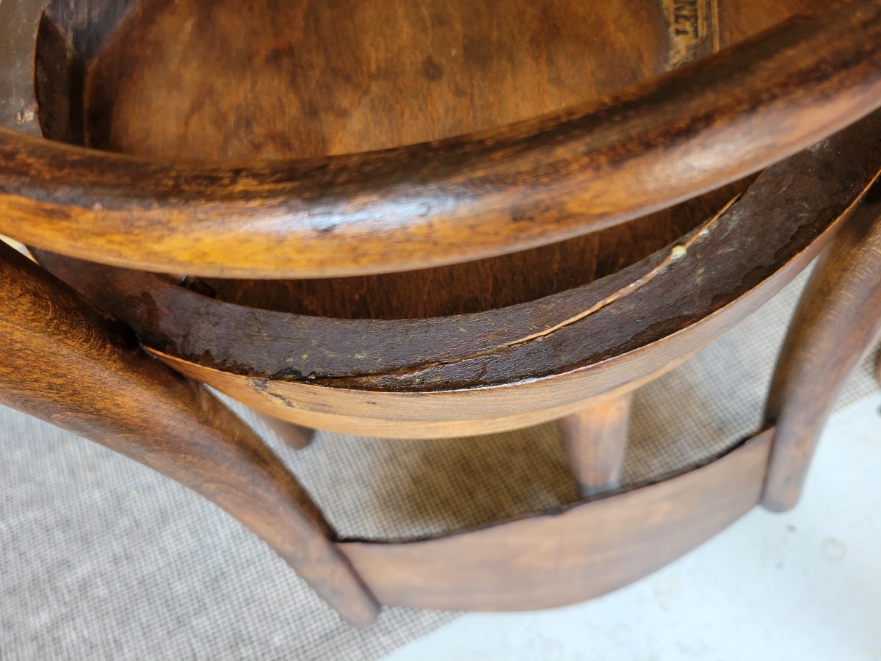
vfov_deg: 53.1
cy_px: 330
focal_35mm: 26
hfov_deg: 67.3
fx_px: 662
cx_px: 440
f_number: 1.8
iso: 125
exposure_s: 1/120
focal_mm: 5.4
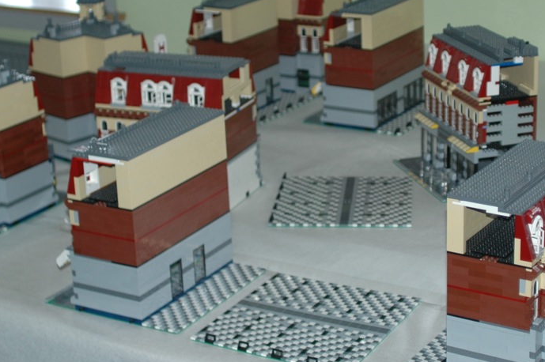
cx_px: 339
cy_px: 126
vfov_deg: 17.4
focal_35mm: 78
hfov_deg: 25.9
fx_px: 1180
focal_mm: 28
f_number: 2.8
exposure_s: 1/60
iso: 200
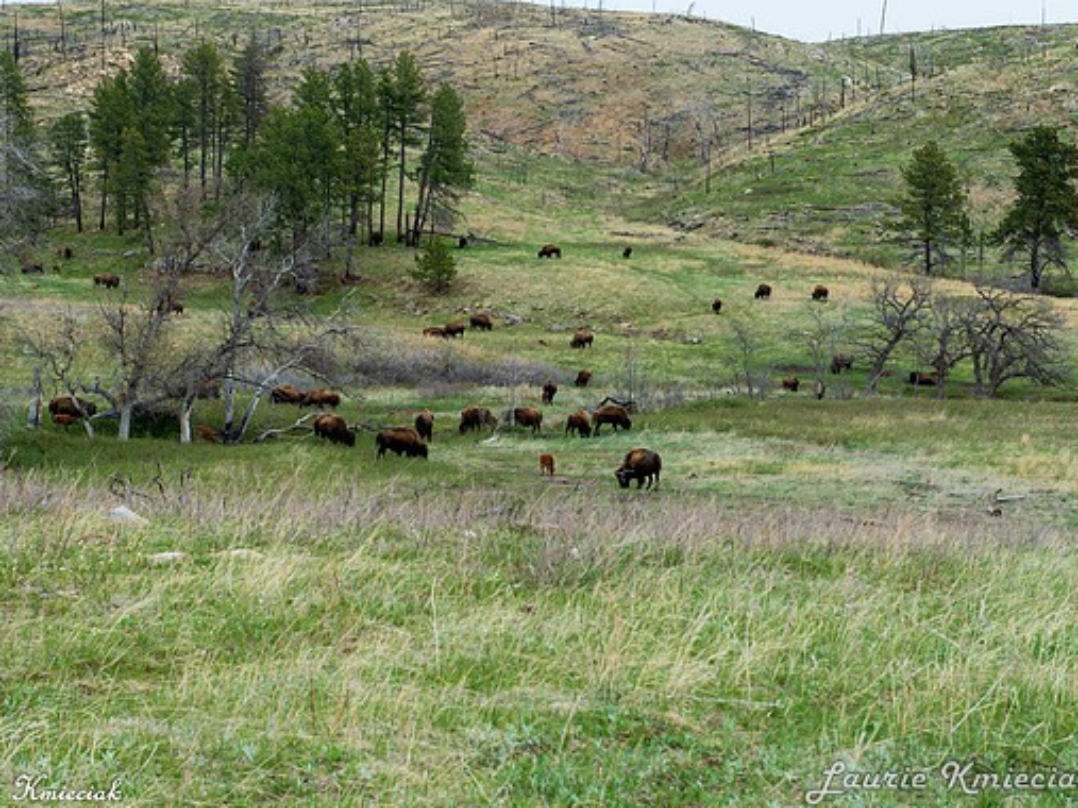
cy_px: 402
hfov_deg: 25.3
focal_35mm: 77
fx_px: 2397
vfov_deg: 19.1
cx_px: 502
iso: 640
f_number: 11
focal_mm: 70
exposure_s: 1/400
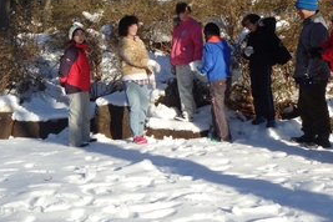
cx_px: 46
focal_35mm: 74
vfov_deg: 18.4
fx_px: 684
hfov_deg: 26.6
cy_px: 79
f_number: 4.6
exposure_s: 1/500
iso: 125
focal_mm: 6.8
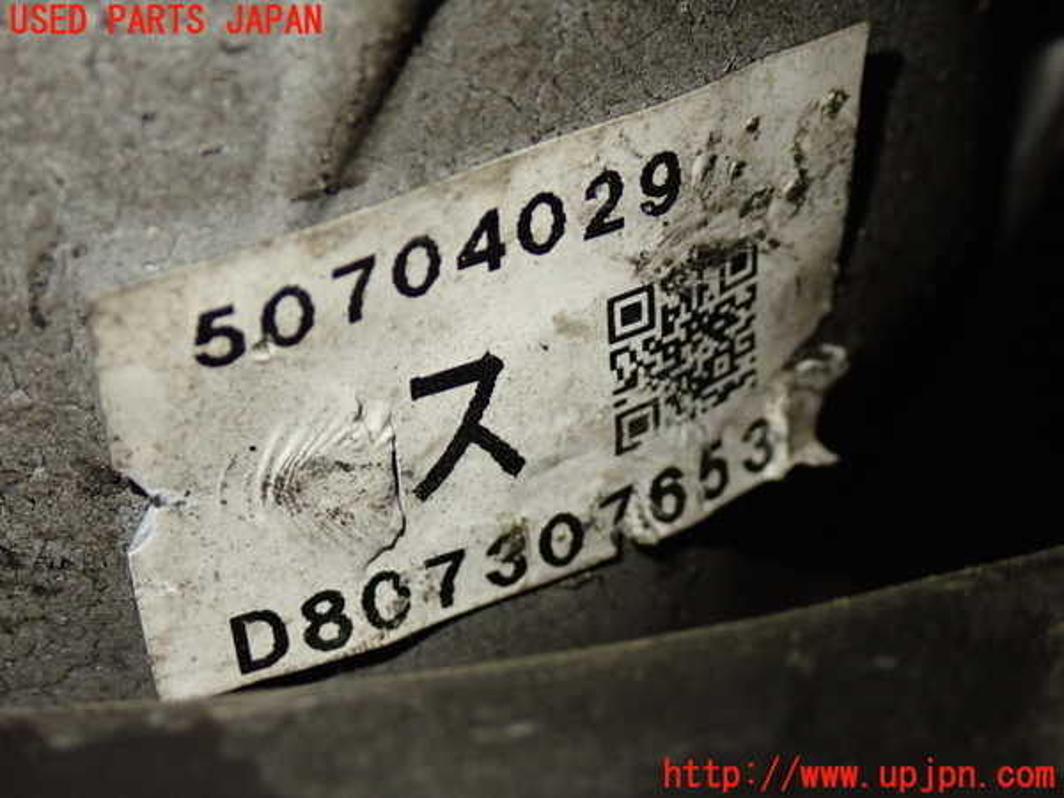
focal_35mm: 67
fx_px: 2059
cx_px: 532
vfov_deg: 21.9
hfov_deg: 29.0
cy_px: 399
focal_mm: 11.88
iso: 640
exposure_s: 1/60
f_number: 3.8
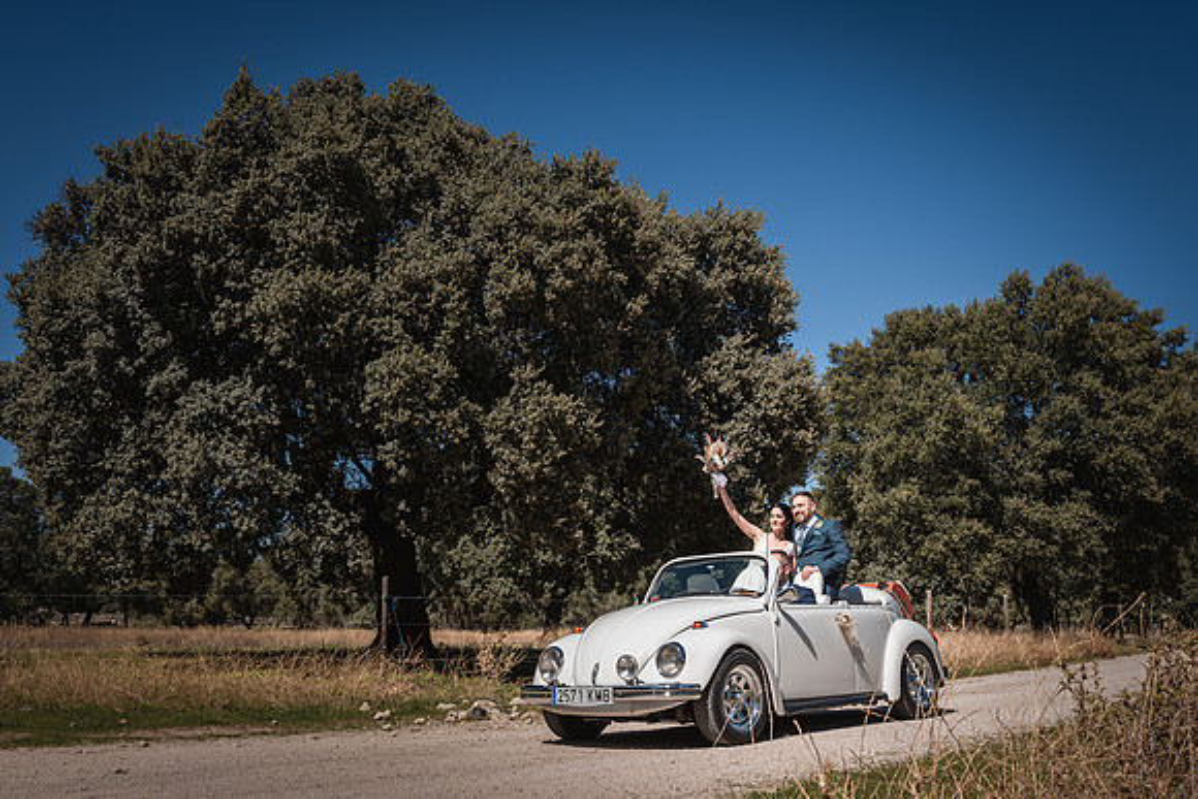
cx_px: 622
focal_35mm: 37
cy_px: 389
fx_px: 1219
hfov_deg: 52.3
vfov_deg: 36.3
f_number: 7.1
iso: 250
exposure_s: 1/800
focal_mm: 35
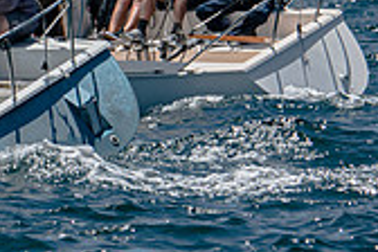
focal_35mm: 1276
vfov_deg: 1.1
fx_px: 13397
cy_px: -33
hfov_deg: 1.6
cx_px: -291
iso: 200
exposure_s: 1/2000
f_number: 5.3
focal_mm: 220
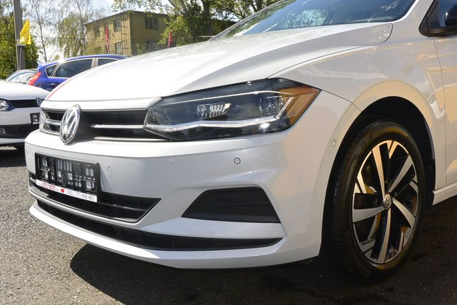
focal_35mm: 38
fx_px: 482
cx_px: 296
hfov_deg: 50.0
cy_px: 120
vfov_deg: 34.9
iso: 160
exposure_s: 1/250
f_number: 9
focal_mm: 10
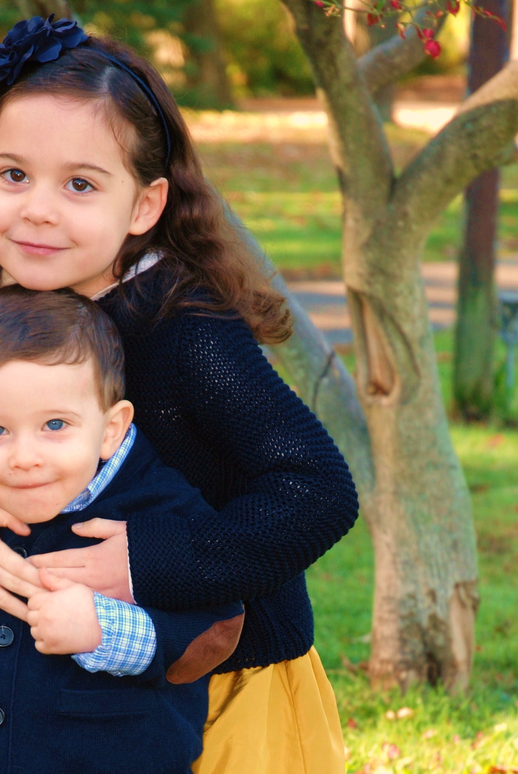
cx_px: 154
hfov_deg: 8.8
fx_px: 3356
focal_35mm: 156
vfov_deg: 13.1
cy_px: 616
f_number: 5
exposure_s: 1/100
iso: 200
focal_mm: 55
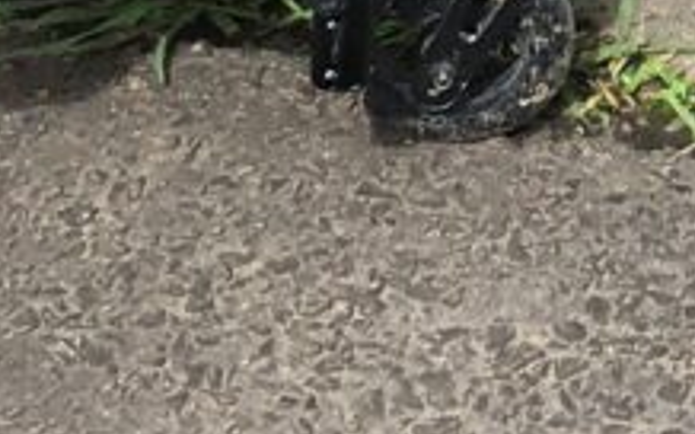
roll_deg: -3.0
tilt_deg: -25.5
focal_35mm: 254
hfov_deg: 8.1
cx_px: 1119
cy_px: -1155
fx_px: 4809
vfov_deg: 4.8
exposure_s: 1/855
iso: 25
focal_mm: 4.15
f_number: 2.2
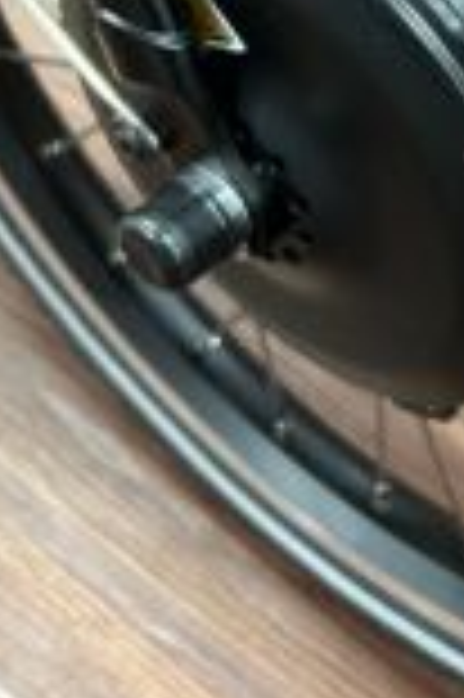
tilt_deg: -53.5
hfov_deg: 15.1
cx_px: 680
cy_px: -59
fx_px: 1628
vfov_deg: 22.9
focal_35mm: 84
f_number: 1.5
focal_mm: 5.7
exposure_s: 1/50
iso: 250
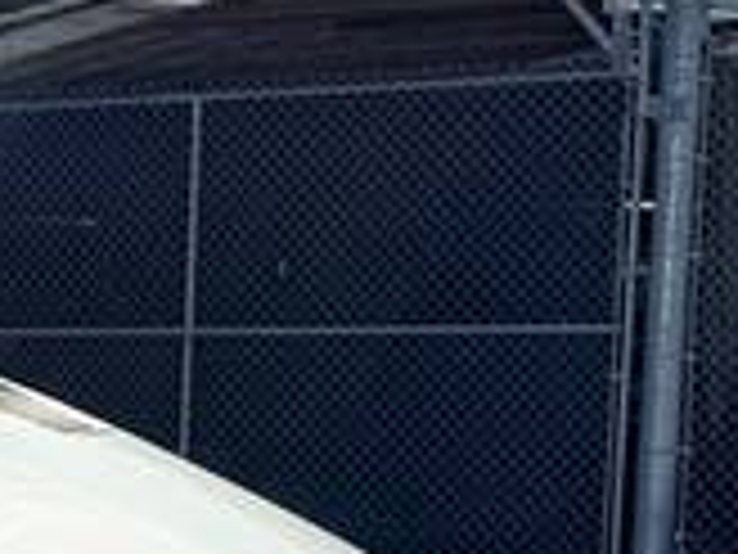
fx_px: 3113
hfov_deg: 10.2
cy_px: 653
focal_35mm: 146
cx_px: -1431
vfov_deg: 10.0
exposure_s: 1/3425
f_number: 1.78
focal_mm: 6.76
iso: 80
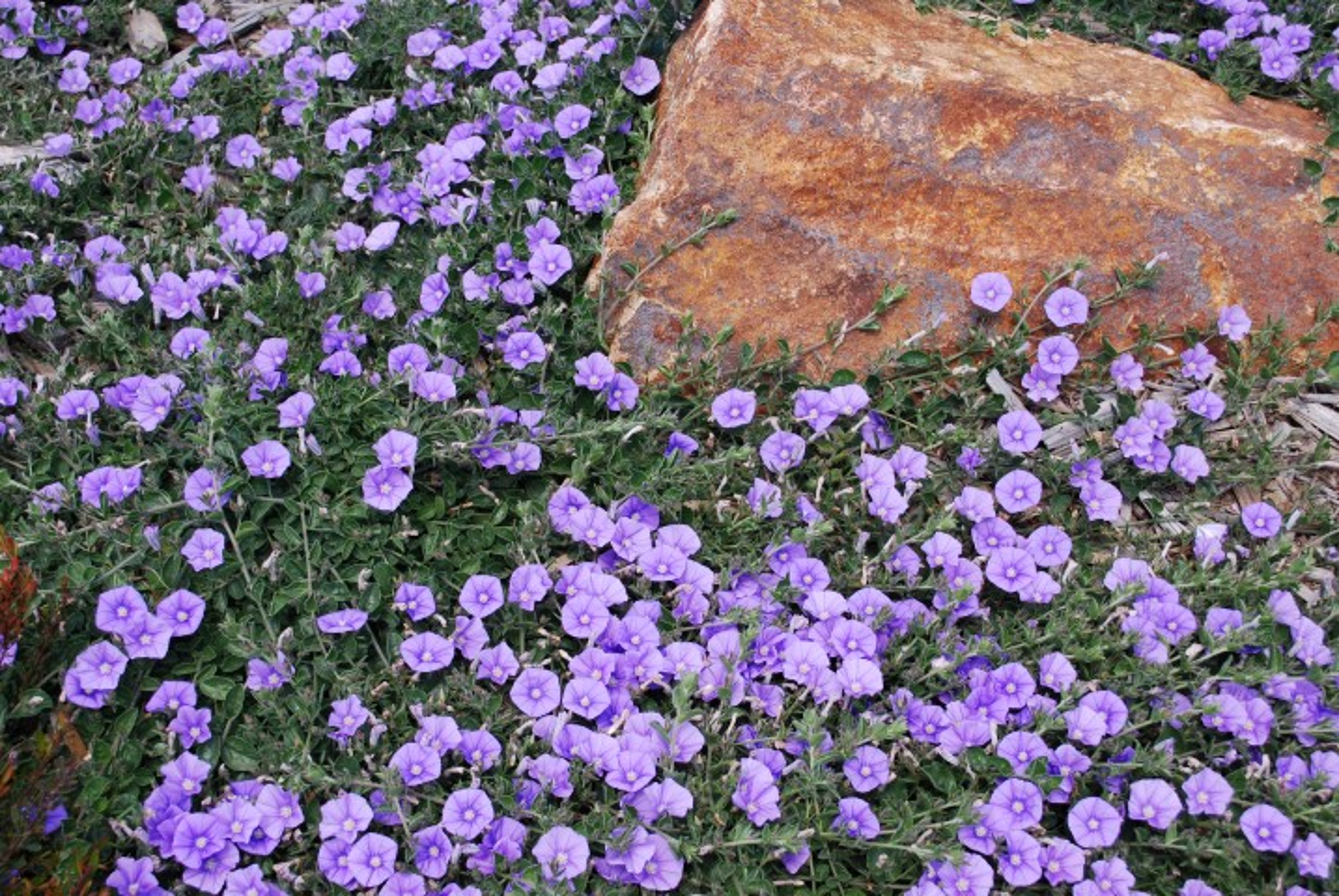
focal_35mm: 45
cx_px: 670
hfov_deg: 43.6
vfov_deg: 29.9
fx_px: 1676
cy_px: 448
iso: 100
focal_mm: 30
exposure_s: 1/160
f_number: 6.3
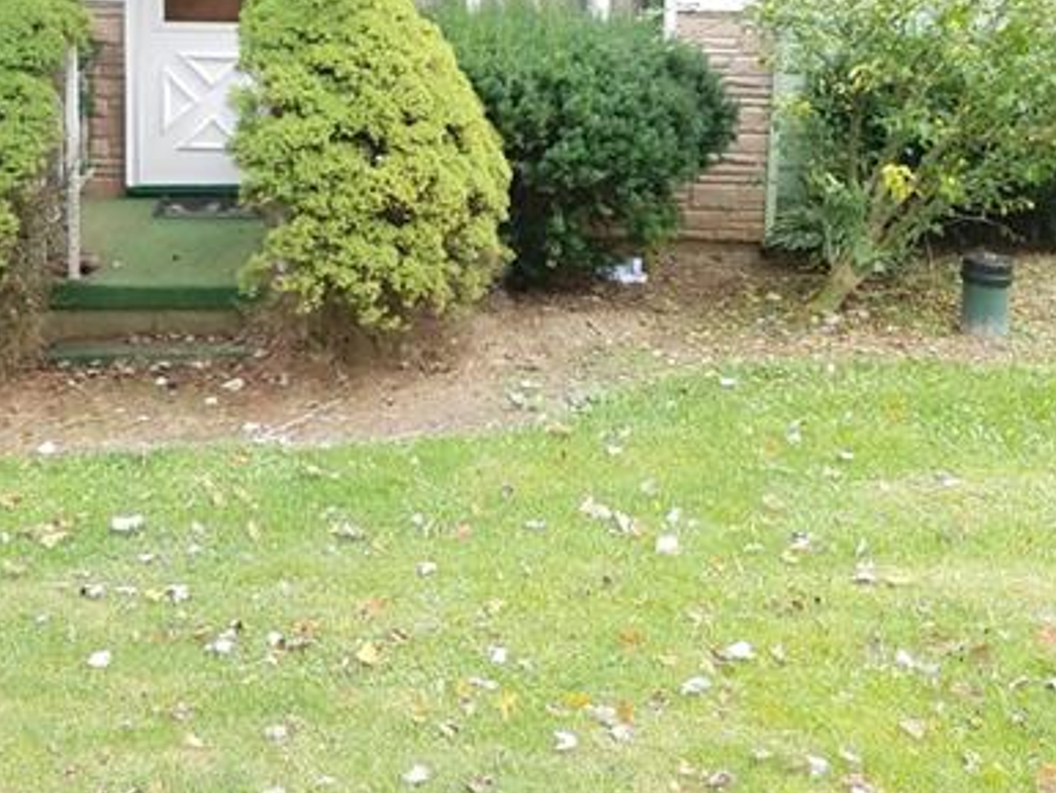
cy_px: 16
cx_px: 502
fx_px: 1648
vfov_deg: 25.8
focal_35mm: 54
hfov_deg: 35.5
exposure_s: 1/152
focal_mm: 4.2
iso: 50
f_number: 1.7
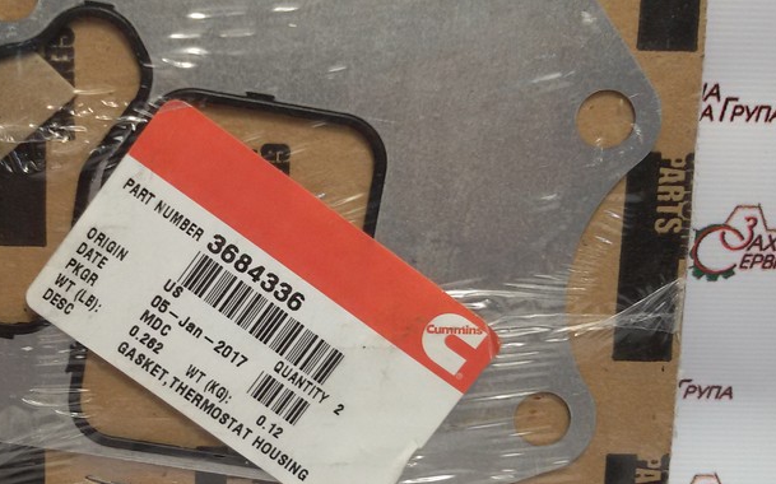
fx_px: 1141
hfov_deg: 37.1
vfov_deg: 23.9
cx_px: 259
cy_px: 251
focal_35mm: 54
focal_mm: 2.93
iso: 40
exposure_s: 1/50
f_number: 2.4
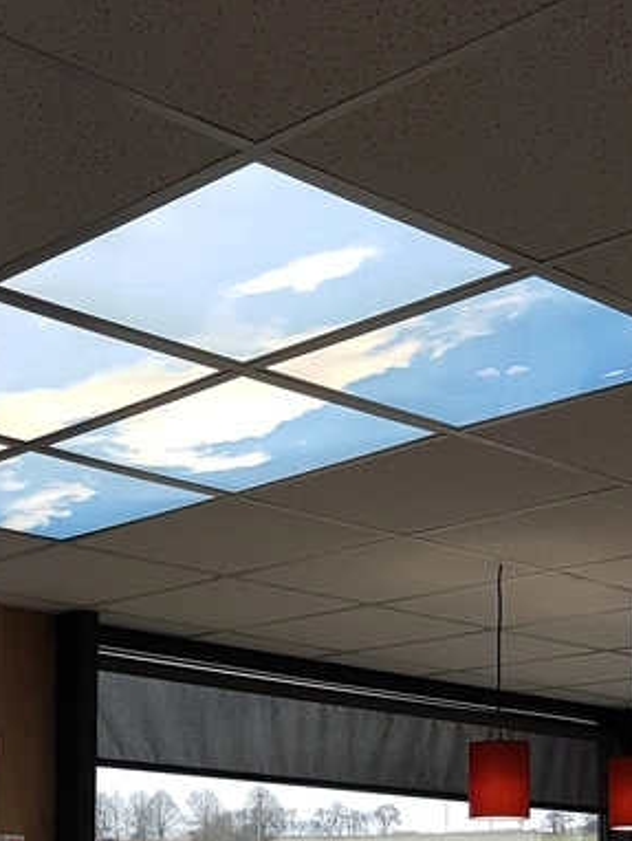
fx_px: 1653
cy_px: 817
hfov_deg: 21.1
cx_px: 40
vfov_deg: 27.1
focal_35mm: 68
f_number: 1.7
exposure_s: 1/172
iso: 40
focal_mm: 4.2
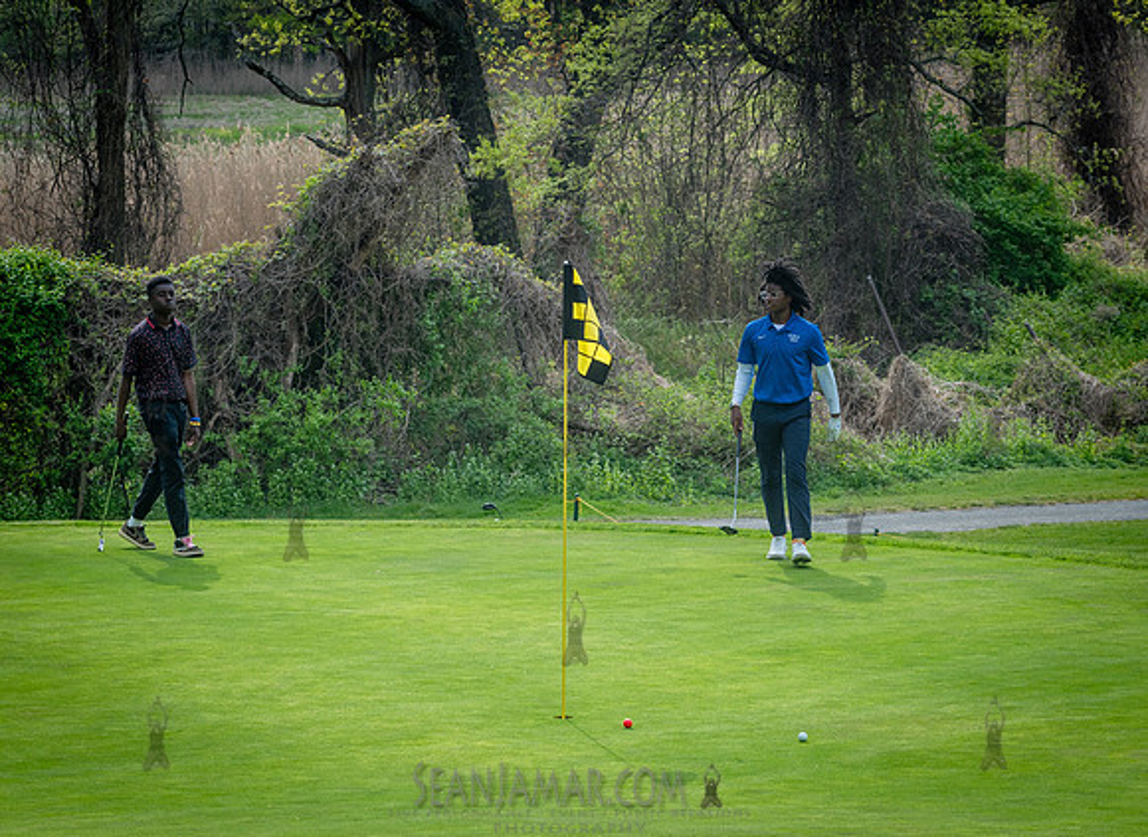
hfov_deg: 12.6
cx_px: 752
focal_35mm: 158
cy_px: 435
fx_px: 5204
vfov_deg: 9.2
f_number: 7.1
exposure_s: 1/800
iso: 400
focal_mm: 120
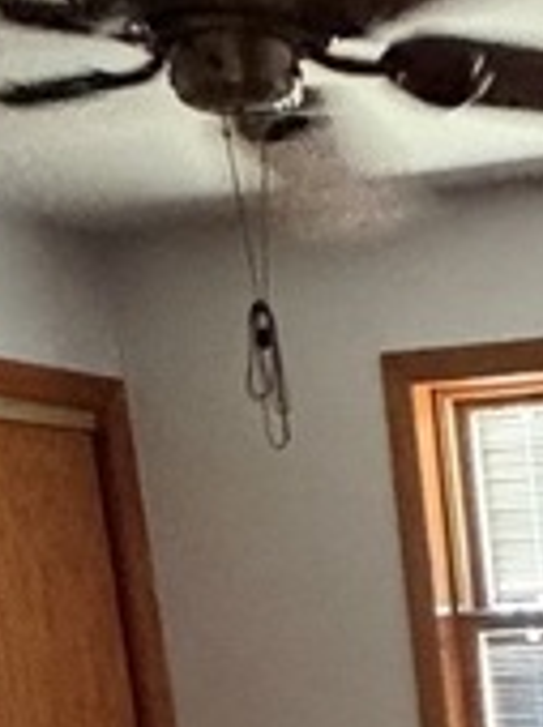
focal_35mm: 89
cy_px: 1159
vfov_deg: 18.8
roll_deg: +2.5
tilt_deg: -14.6
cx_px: 915
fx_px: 1866
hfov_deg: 14.8
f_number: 2.2
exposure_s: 1/30
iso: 1250
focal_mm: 2.22
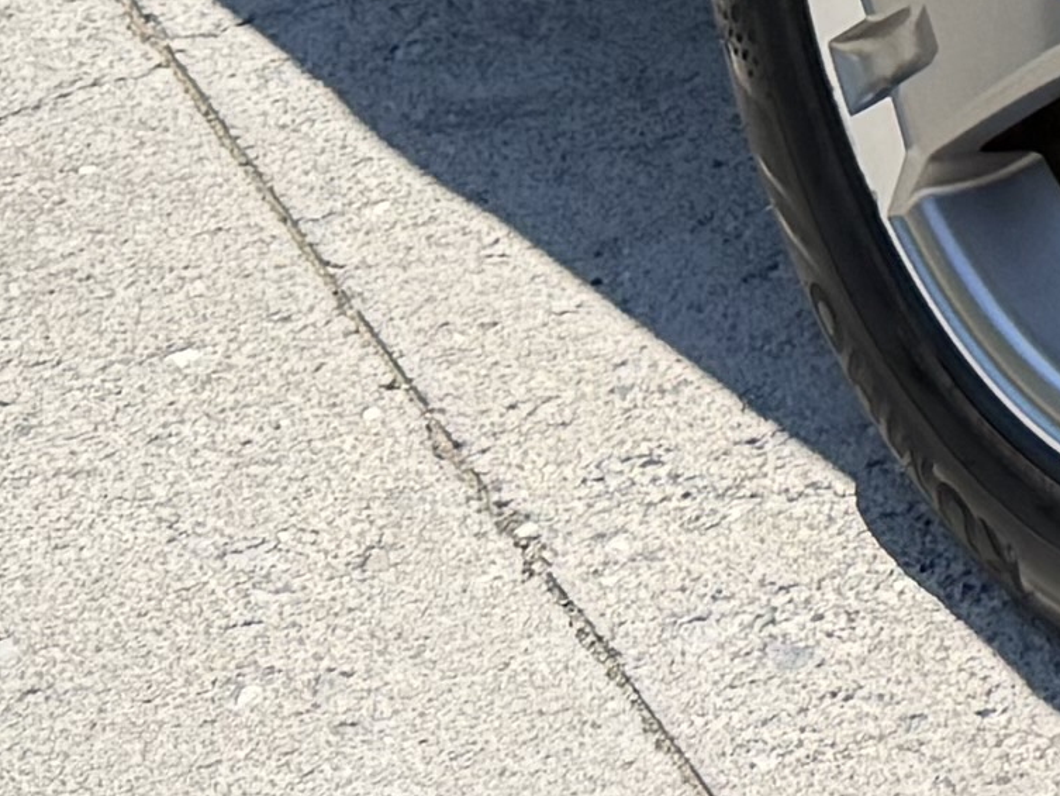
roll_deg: -2.2
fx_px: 5574
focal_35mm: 182
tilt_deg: -12.6
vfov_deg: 7.3
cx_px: 2340
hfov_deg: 9.8
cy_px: -1540
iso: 100
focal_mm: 6.76
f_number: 1.78
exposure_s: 1/3953
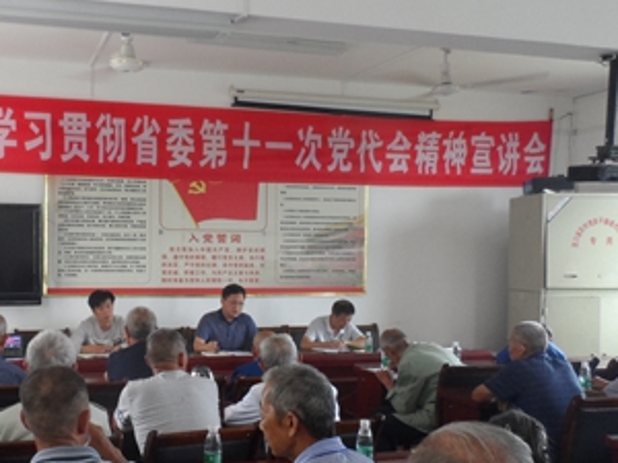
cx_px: 177
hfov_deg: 45.6
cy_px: 285
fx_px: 714
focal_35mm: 40
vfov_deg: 35.8
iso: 160
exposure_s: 1/30
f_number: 3.2
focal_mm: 4
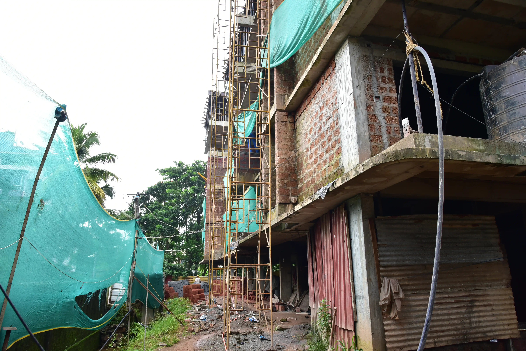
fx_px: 351
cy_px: 176
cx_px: 263
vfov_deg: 53.2
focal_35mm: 24
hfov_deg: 73.7
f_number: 8
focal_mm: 24
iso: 800
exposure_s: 1/160
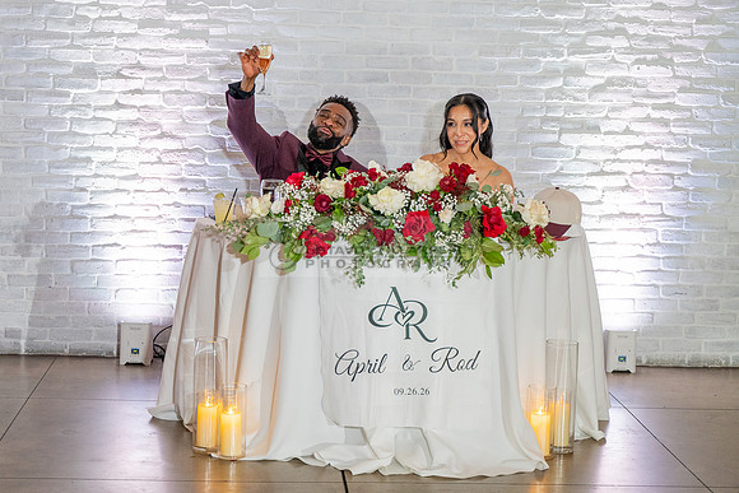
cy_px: 226
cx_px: 336
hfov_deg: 26.5
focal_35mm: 76
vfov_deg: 17.9
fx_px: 1566
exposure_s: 1/320
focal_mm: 70
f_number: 2.8
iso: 1600
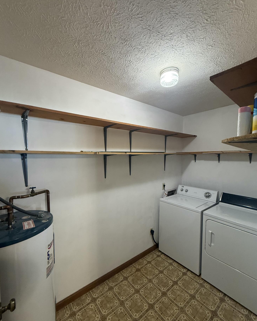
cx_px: 128
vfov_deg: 96.8
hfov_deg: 84.0
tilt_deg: -2.8
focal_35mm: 15
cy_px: 166
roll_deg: +0.5
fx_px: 143
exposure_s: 1/120
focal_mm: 2.22
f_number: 2.2
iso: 400
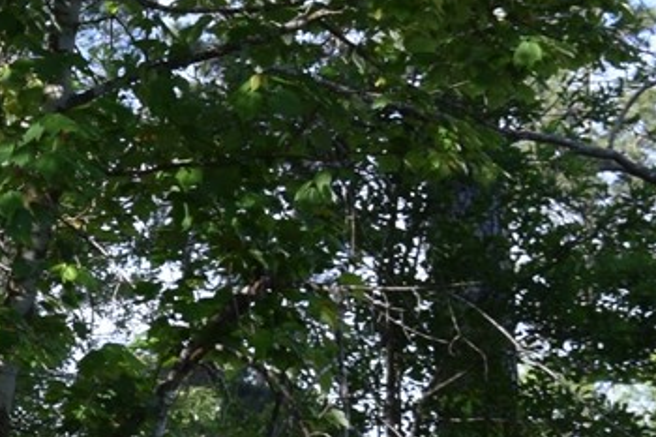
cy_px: 758
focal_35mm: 214
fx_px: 3899
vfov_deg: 6.3
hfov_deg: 8.4
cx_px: -1158
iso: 360
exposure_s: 1/250
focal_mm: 23
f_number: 8
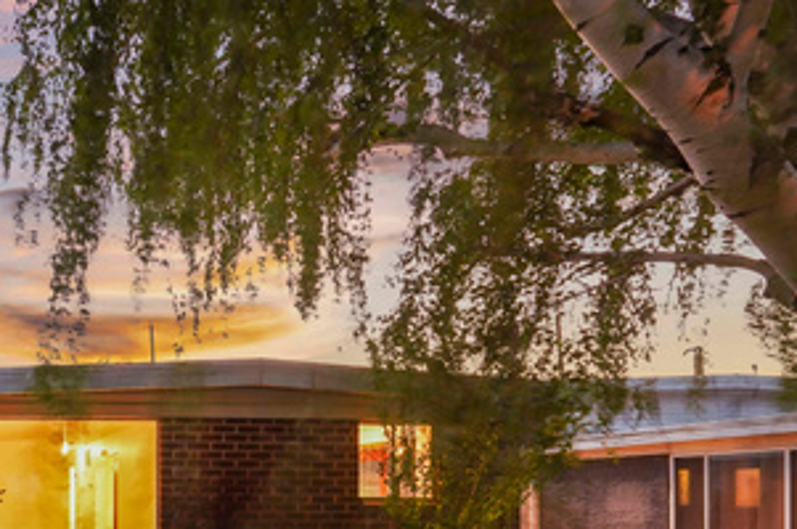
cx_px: -45
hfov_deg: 44.0
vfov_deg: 35.0
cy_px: 497
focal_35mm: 35
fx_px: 775
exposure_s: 3.2
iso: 250
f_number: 9
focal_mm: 16.5
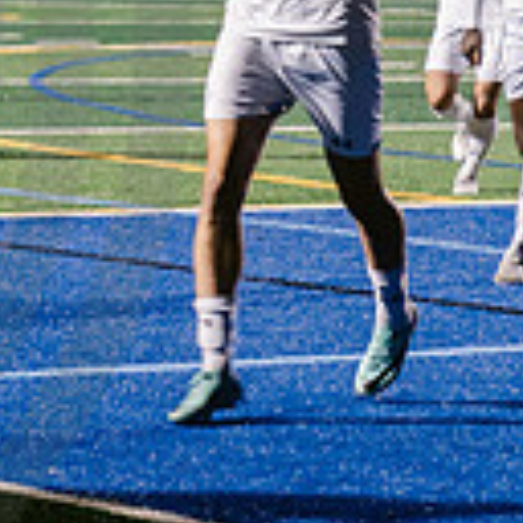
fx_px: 4598
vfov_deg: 6.5
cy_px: 47
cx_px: -535
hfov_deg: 6.3
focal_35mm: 269
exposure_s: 1/160
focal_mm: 70
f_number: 4
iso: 2500
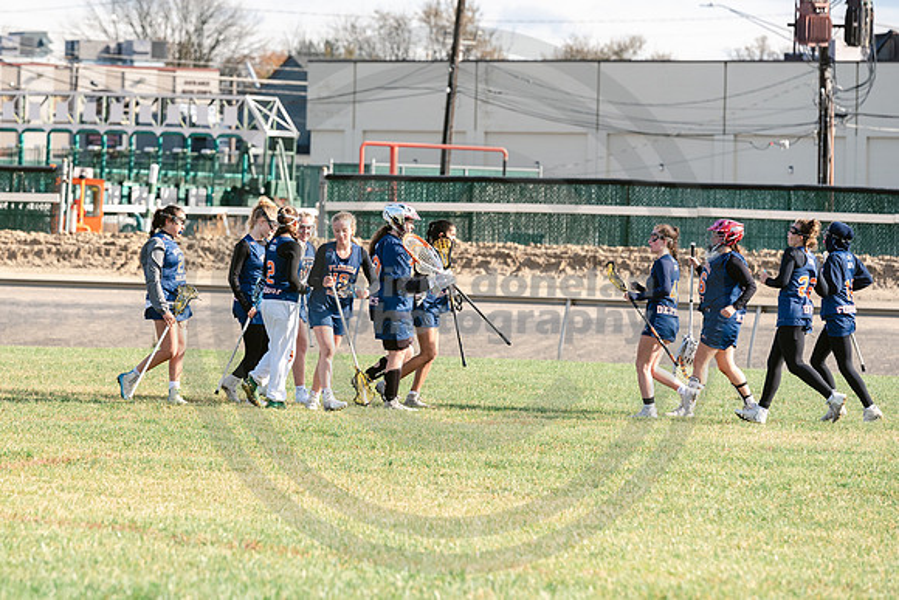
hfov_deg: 8.7
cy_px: 265
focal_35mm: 237
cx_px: 327
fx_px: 5920
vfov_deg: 5.8
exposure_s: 1/1600
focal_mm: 185
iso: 400
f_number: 5
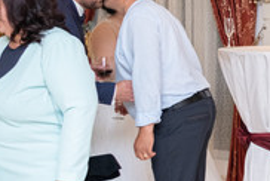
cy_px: 53
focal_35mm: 123
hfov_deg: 15.3
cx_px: 408
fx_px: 924
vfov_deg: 11.2
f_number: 2
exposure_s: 1/125
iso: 1000
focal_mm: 23
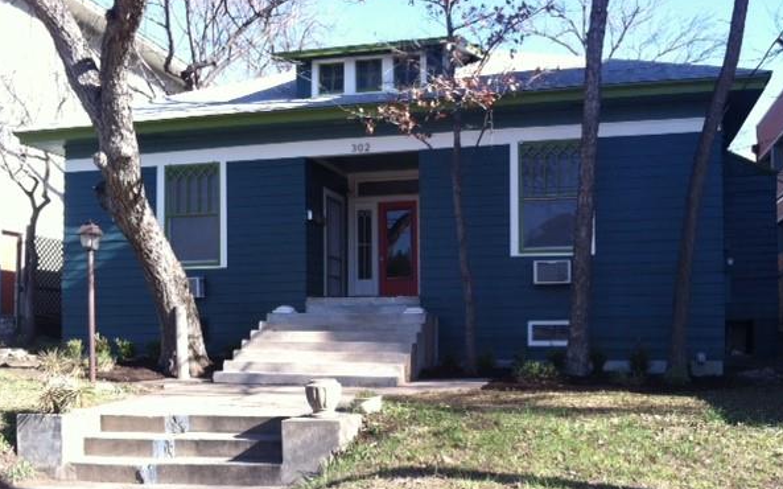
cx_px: 419
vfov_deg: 31.8
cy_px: 301
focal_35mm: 40
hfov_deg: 49.3
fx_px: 853
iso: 80
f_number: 2.8
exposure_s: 1/270
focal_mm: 3.85
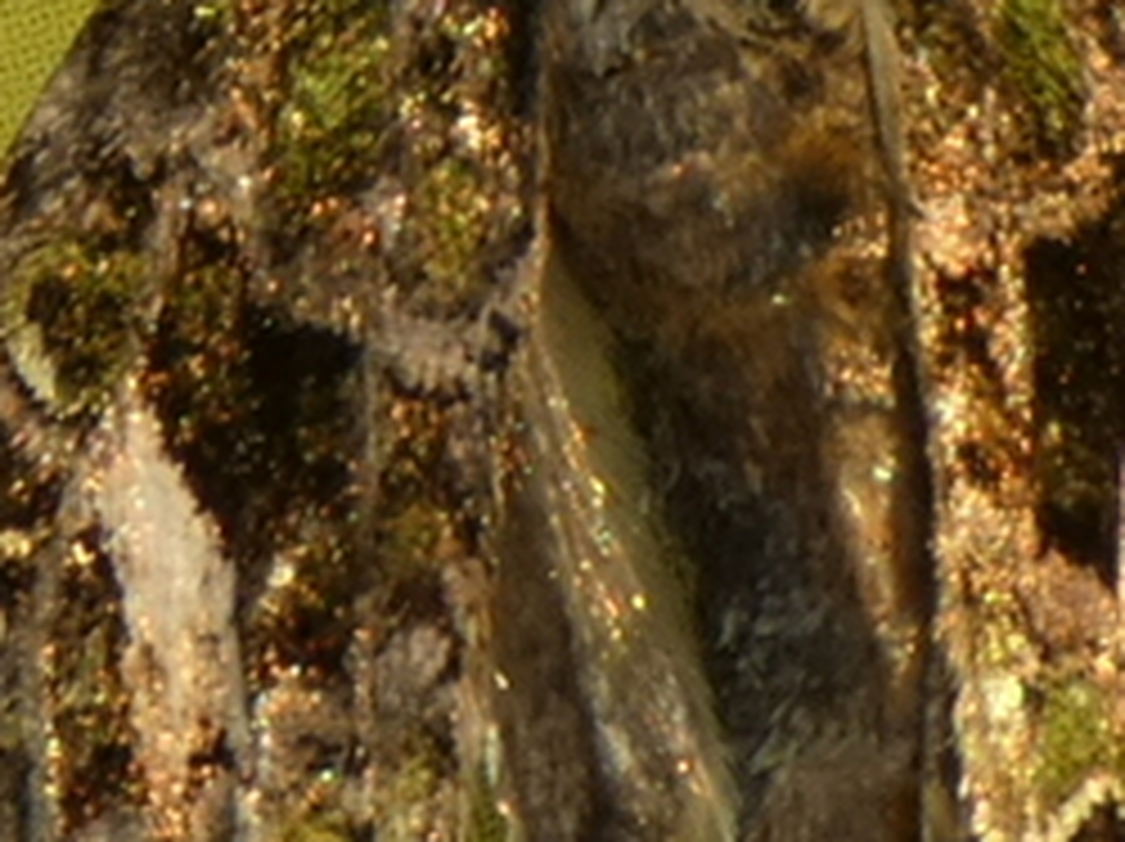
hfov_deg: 10.0
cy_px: 365
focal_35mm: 198
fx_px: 6429
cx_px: 812
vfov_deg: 7.5
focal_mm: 10.4
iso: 80
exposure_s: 1/80
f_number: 4.1
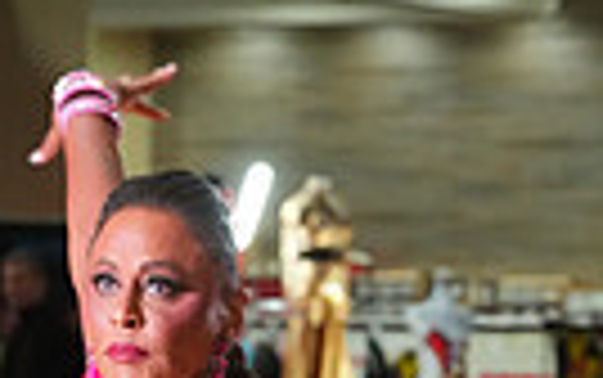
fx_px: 5362
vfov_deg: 4.0
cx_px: 682
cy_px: 918
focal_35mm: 326
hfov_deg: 6.4
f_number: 5.6
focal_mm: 74
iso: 3200
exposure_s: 1/200
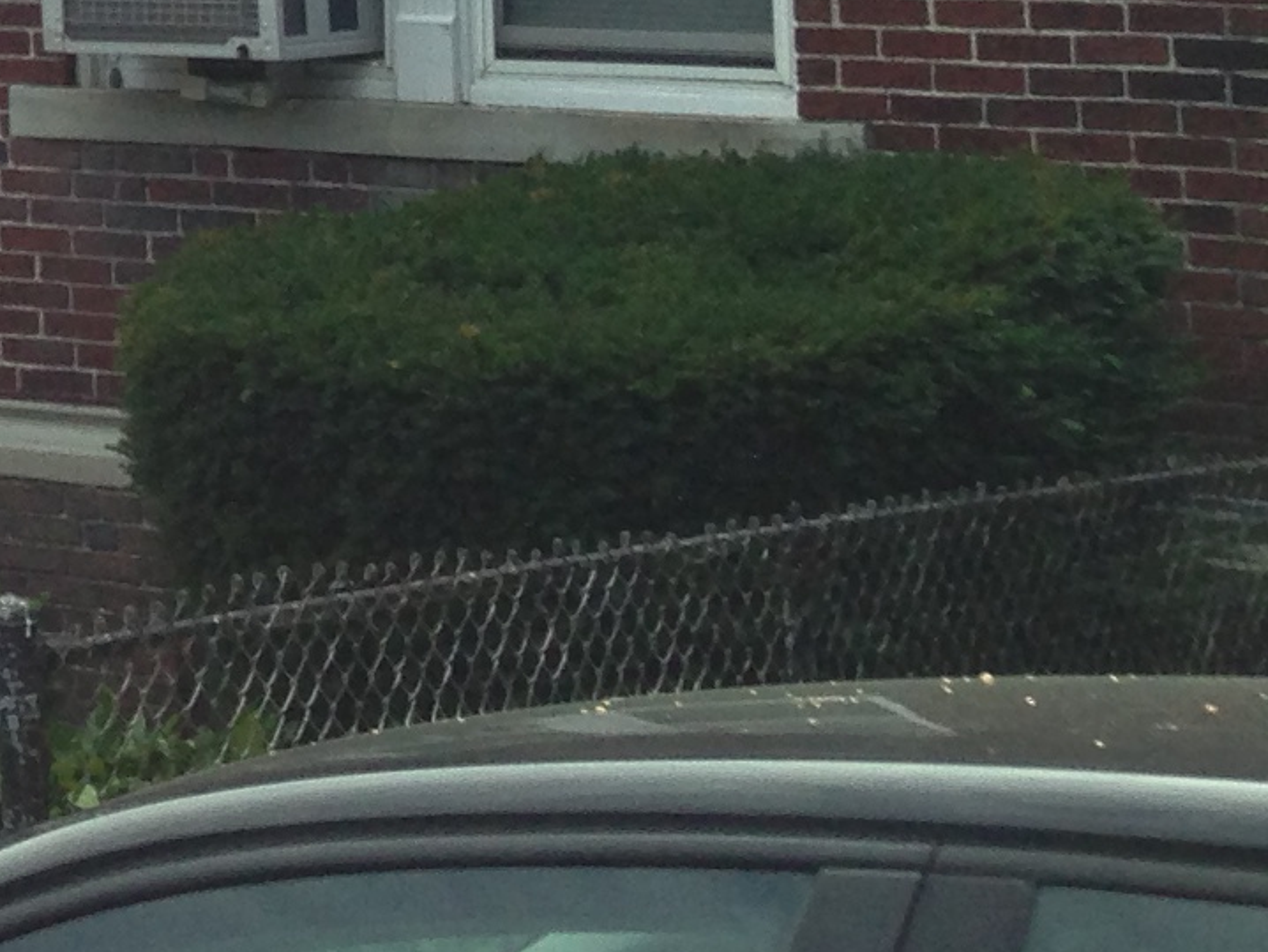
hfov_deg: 12.3
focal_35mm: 150
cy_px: -1088
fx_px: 5496
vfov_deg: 9.2
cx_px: -848
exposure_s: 1/713
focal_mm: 4.13
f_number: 2.4
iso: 64
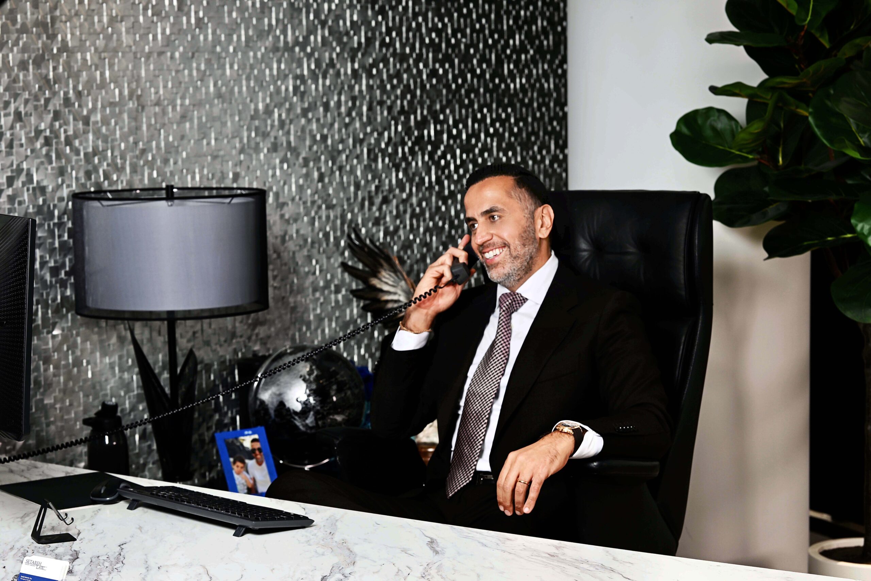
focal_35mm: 85
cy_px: 290
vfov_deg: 16.1
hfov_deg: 23.9
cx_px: 436
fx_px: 2056
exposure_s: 1/160
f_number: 6.3
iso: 160
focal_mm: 85
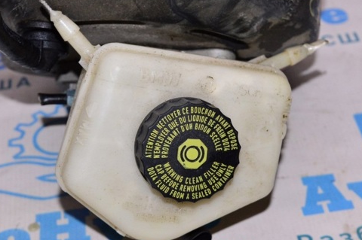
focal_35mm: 92
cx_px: 161
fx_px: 924
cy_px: 153
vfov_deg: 14.8
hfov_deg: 22.2
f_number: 8
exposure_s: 1/200
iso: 1600
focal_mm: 46
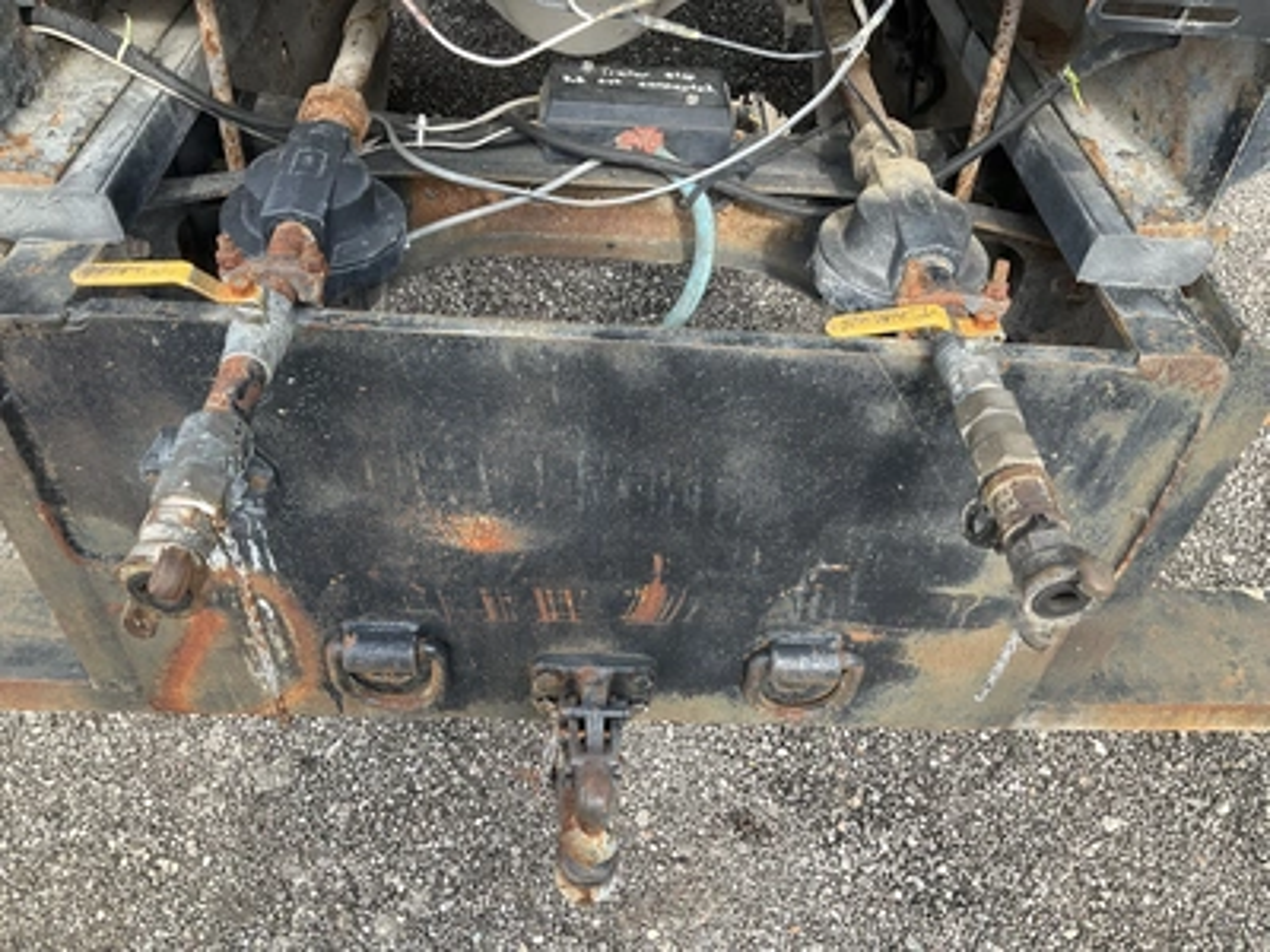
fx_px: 1064
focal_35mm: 29
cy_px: 476
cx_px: 635
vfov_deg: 48.2
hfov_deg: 61.7
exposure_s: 1/248
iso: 25
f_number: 1.8
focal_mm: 3
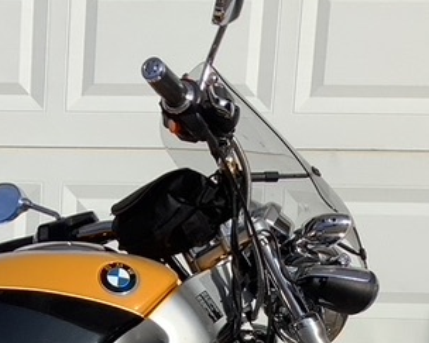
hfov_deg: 17.9
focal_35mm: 102
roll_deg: -0.3
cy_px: 483
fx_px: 1295
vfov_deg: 14.3
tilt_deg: -14.5
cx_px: -83
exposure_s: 1/2037
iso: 25
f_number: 2.4
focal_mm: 3.3
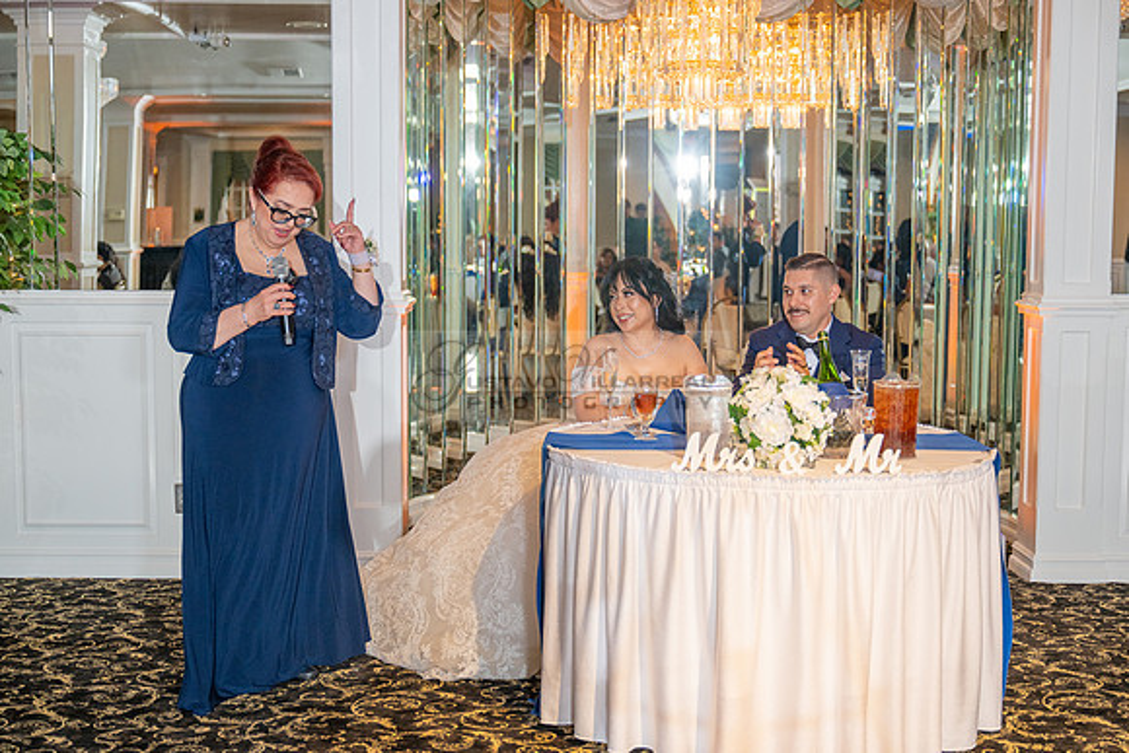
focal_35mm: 50
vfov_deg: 27.1
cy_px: 377
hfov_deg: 39.7
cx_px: 565
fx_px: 1565
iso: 640
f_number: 2.8
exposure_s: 1/160
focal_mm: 49
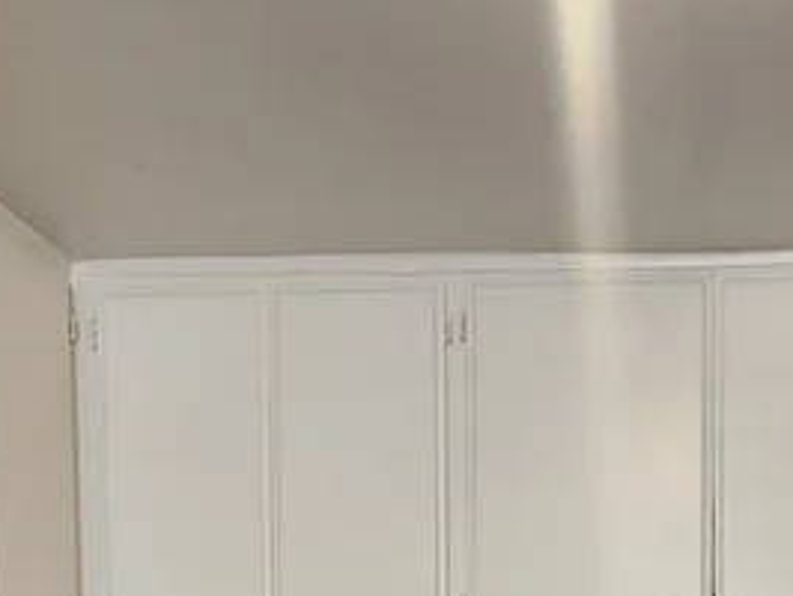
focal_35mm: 50
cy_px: 879
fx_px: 1146
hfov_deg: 36.9
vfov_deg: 23.6
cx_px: 629
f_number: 2.2
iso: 320
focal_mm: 2.2
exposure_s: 1/30
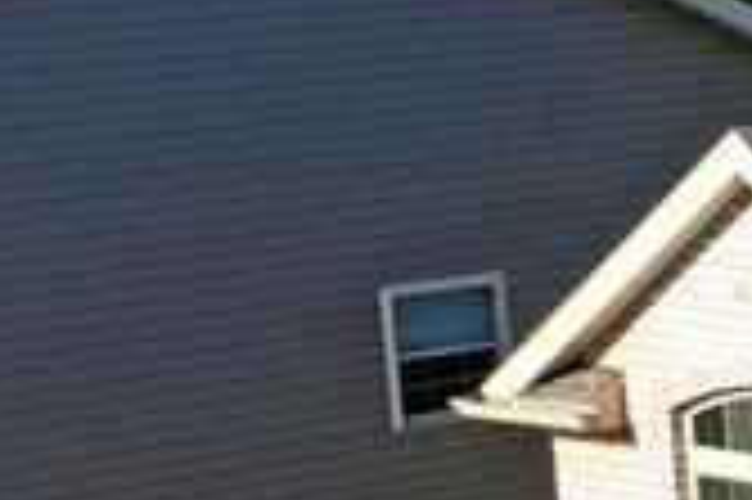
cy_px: 495
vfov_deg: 7.5
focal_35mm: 182
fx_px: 3798
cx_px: 1990
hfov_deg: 9.6
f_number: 6.3
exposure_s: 1/640
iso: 100
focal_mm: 10.26
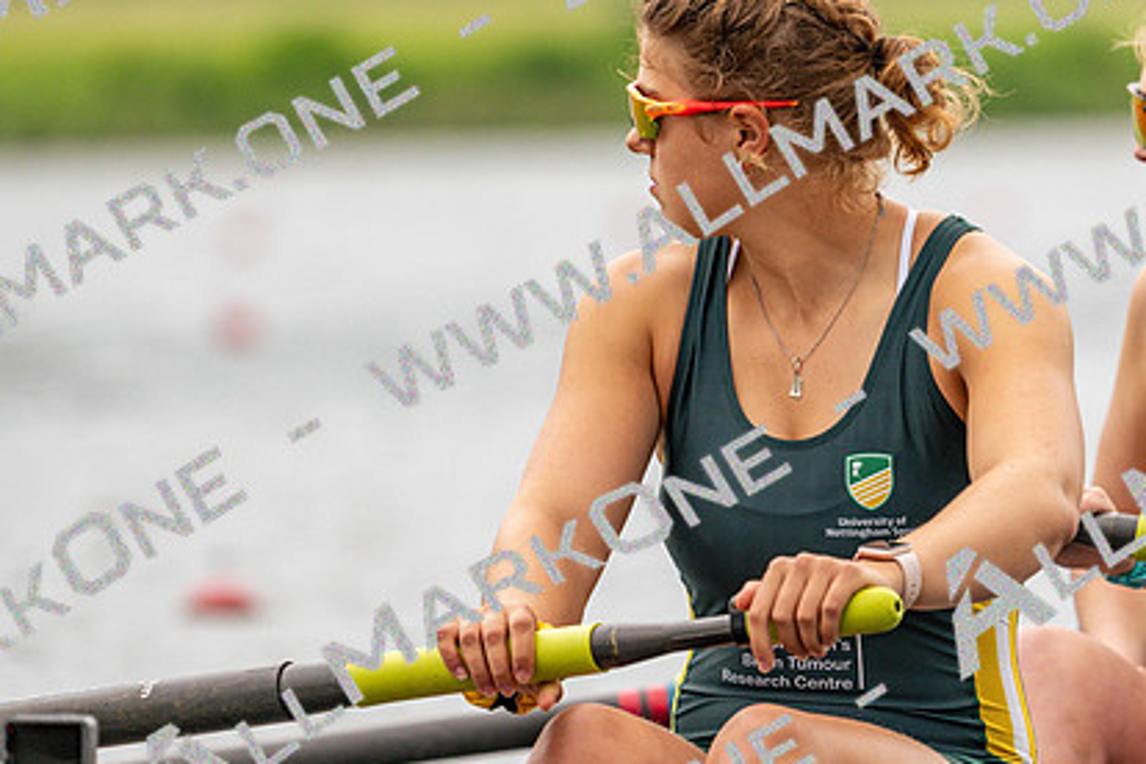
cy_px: 417
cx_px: 709
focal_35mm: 602
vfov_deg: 2.3
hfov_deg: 3.4
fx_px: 19162
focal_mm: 430
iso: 640
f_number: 6.3
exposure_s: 1/1250
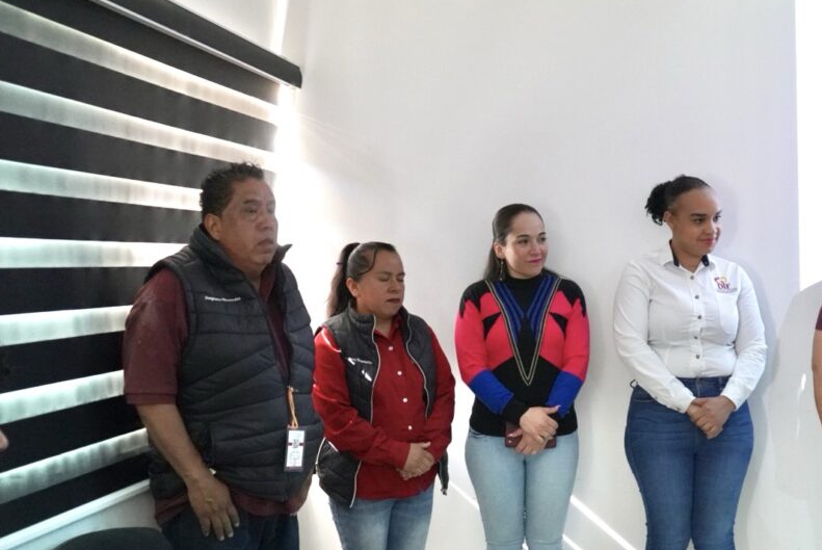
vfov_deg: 28.6
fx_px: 1074
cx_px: 615
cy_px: 339
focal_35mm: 47
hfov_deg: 40.7
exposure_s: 1/160
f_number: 4
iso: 8000
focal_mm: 31
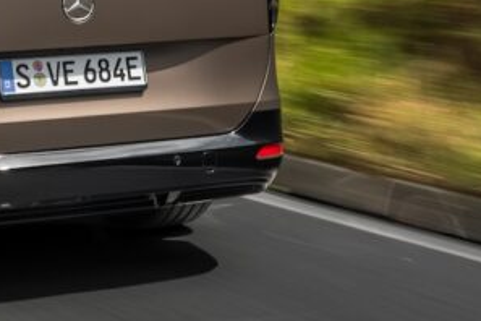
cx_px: -133
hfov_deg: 16.7
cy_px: 37
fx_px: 1550
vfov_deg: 11.7
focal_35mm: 116
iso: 100
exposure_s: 1/30
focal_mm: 42
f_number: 10
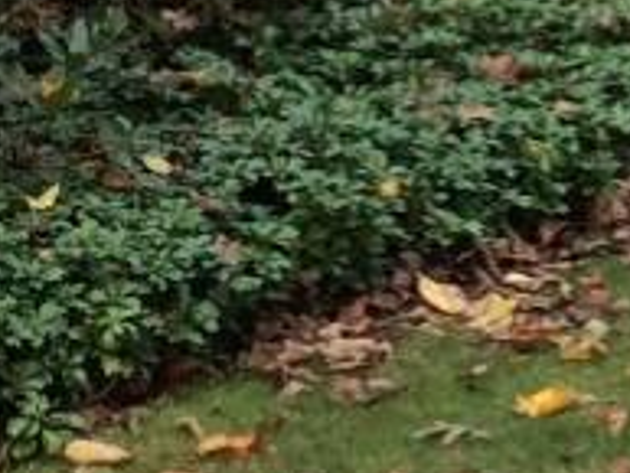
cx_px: 460
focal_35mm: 239
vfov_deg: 6.0
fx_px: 4352
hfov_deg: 8.3
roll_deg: +4.1
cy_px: -639
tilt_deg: +4.8
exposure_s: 1/201
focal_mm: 3.3
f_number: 2.4
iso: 32
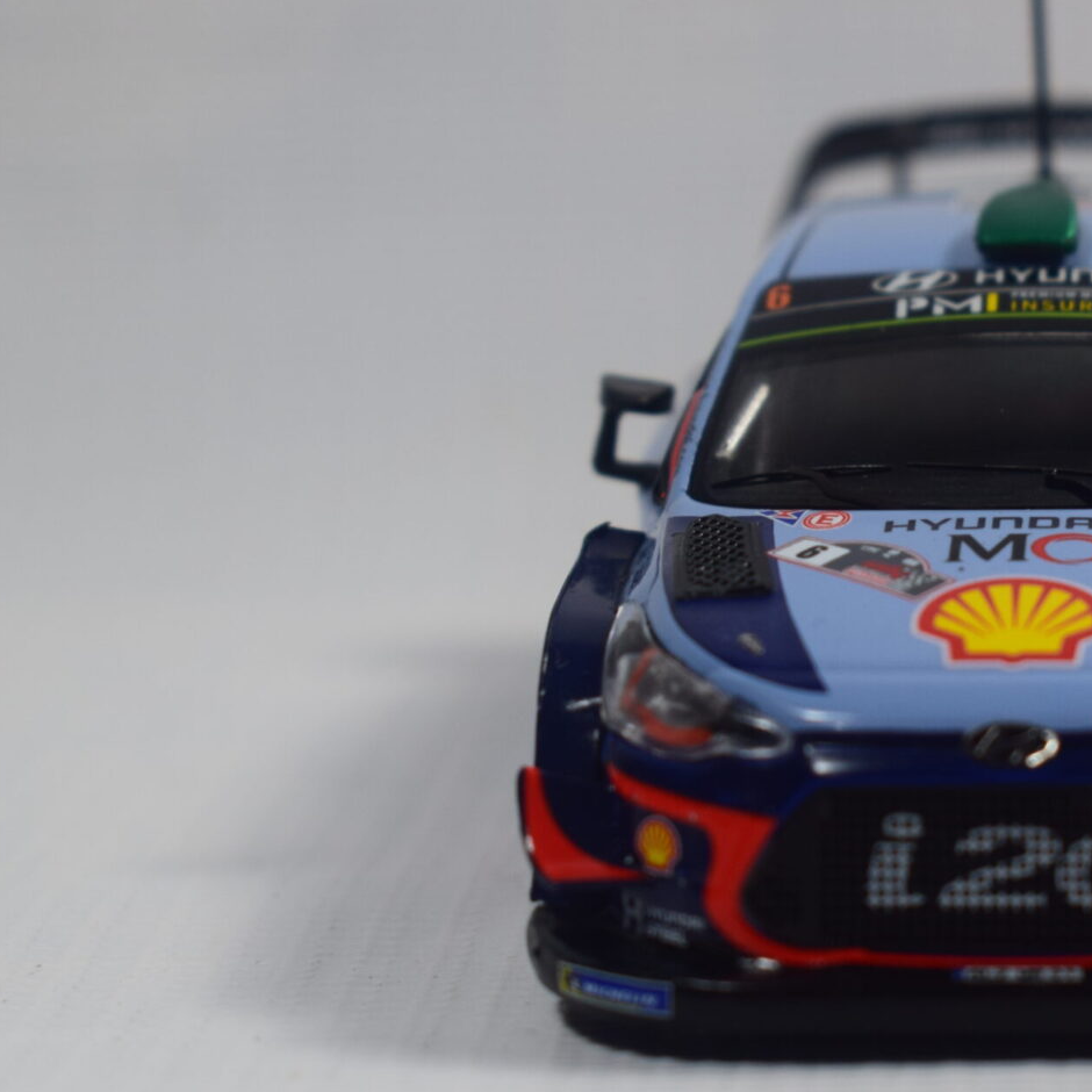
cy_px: 490
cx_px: 1010
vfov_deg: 14.0
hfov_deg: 13.8
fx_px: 4461
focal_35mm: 125
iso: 400
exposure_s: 1/80
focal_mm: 48
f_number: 8
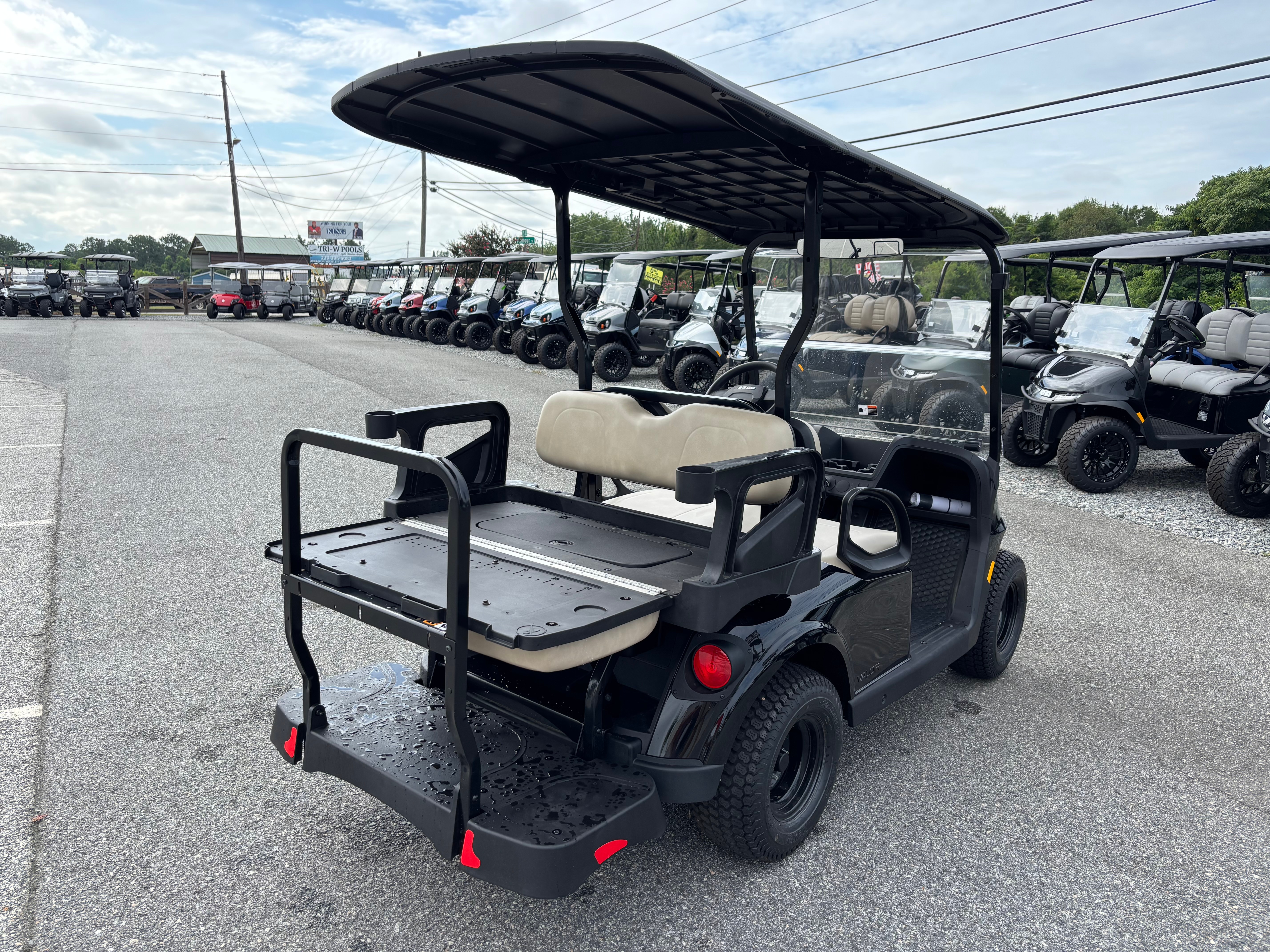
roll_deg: -2.5
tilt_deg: -11.4
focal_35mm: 26
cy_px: 476
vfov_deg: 53.1
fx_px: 954
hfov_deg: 67.3
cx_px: 635
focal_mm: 5.96
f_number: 1.6
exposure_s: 1/1220
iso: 50
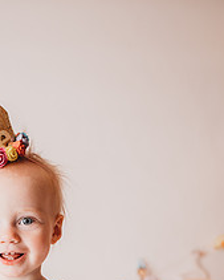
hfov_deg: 30.3
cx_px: 28
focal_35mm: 48
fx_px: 397
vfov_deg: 35.3
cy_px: 276
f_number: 2.8
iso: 100
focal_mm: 24
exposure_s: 1/160
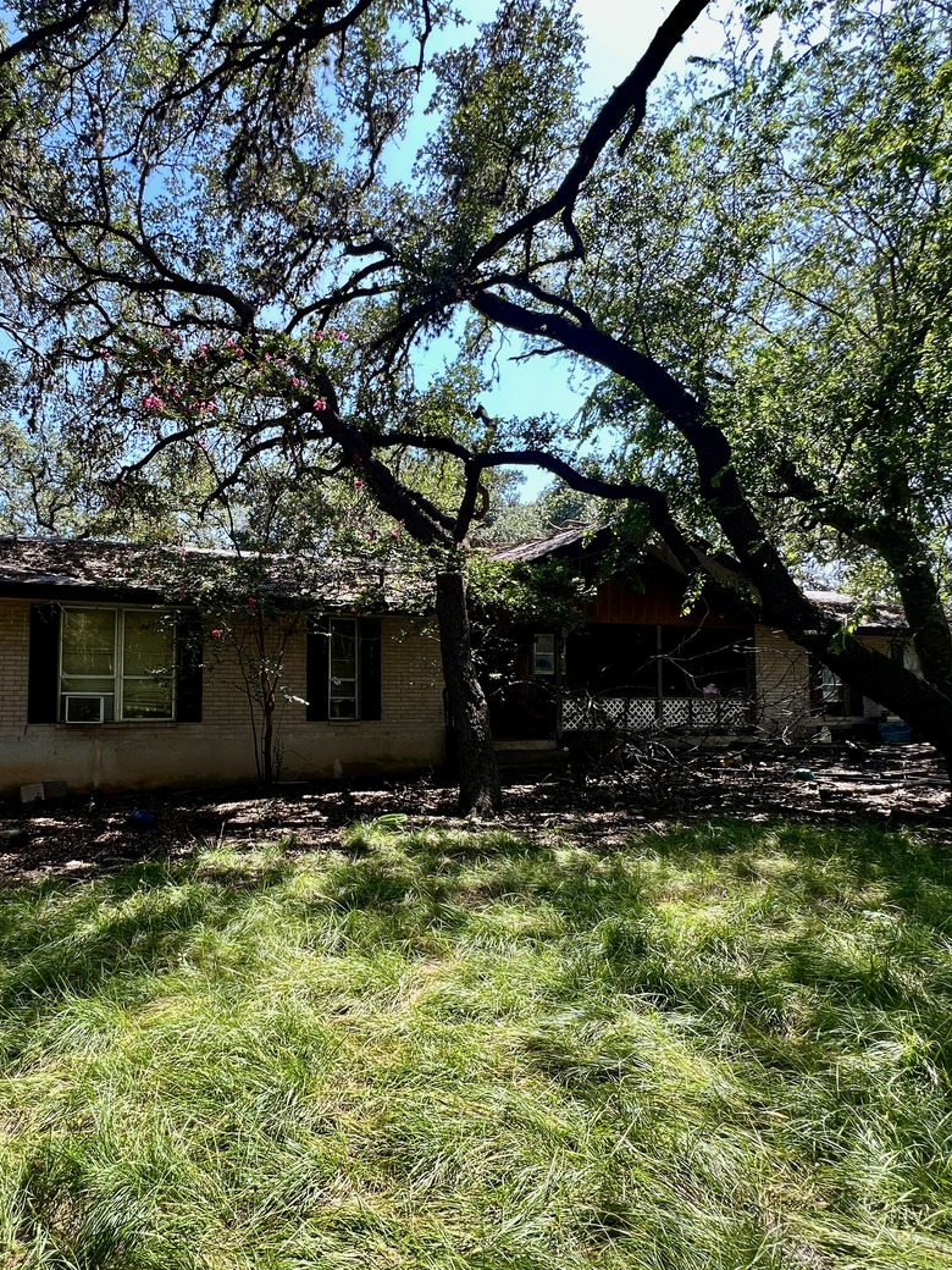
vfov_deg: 87.7
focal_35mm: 18
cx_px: 314
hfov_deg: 69.5
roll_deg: +0.2
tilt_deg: +2.8
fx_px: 660
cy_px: 658
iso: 32
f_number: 1.8
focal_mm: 1.57
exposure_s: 1/157
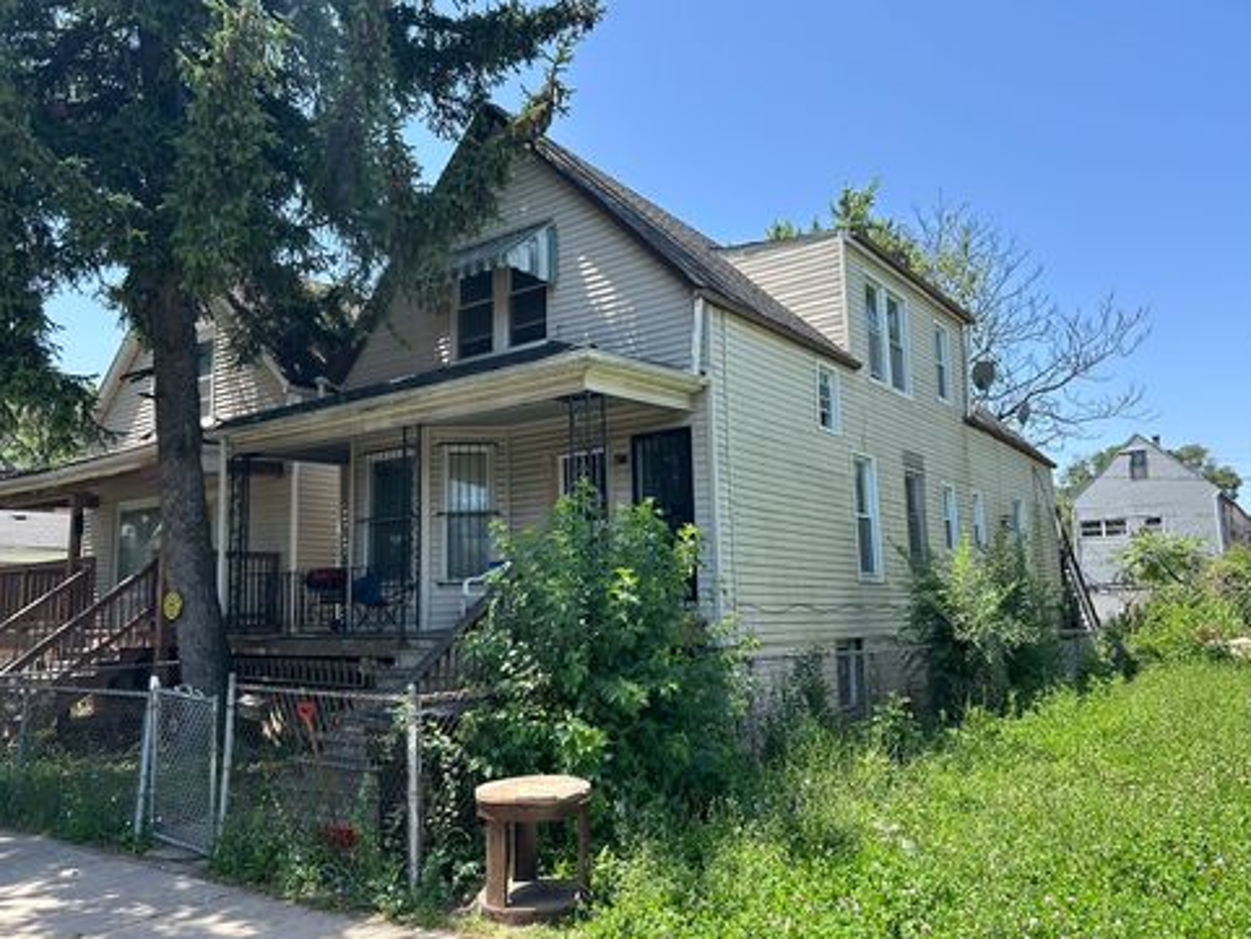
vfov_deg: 51.4
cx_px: 624
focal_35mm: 27
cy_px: 467
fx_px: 976
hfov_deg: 65.3
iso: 50
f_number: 1.5
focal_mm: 5.7
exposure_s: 1/1779
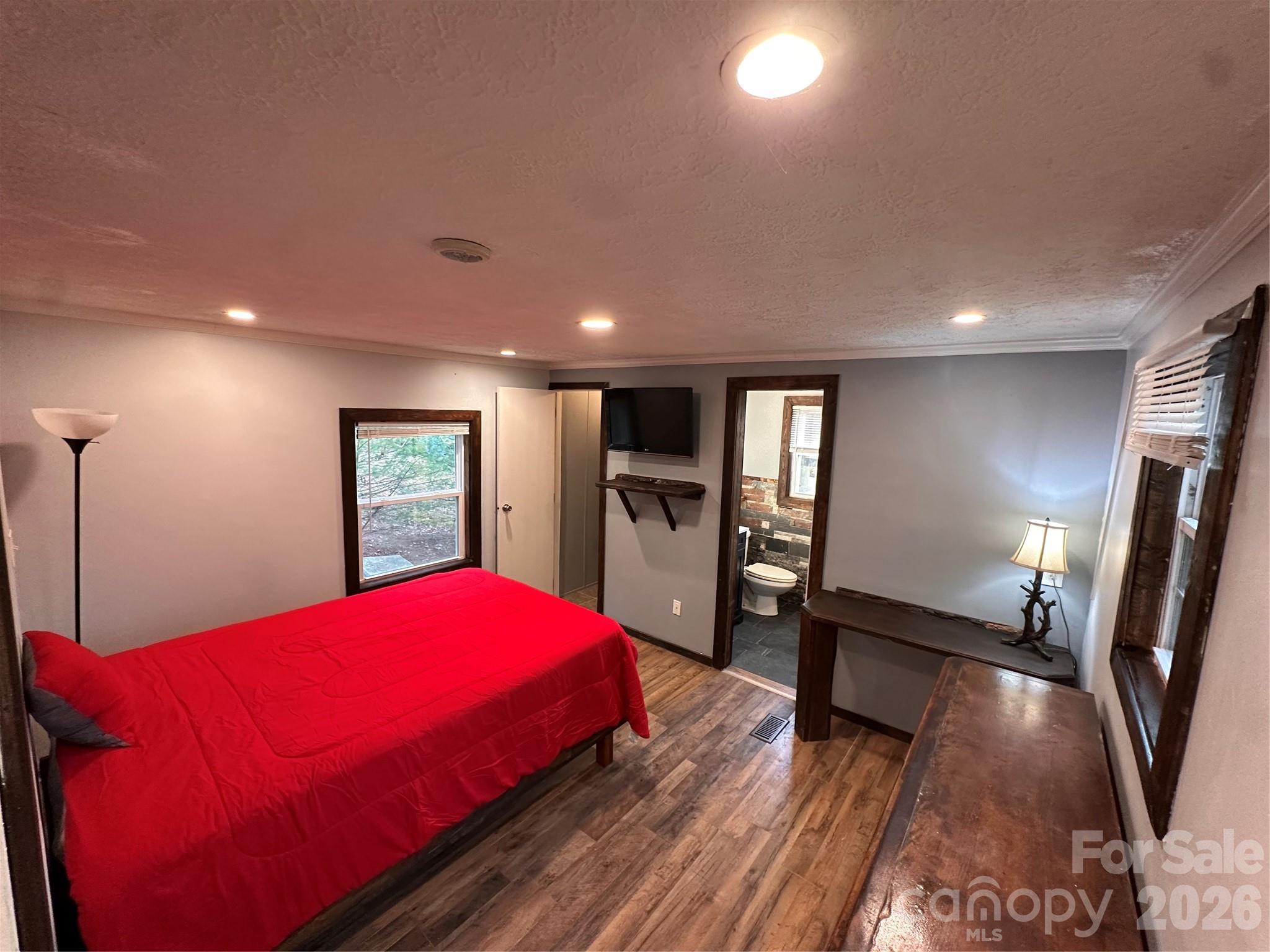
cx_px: 635
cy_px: 476
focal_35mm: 14
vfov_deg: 85.7
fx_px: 514
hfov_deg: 102.1
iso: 250
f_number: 2.2
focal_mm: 2.22
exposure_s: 1/60
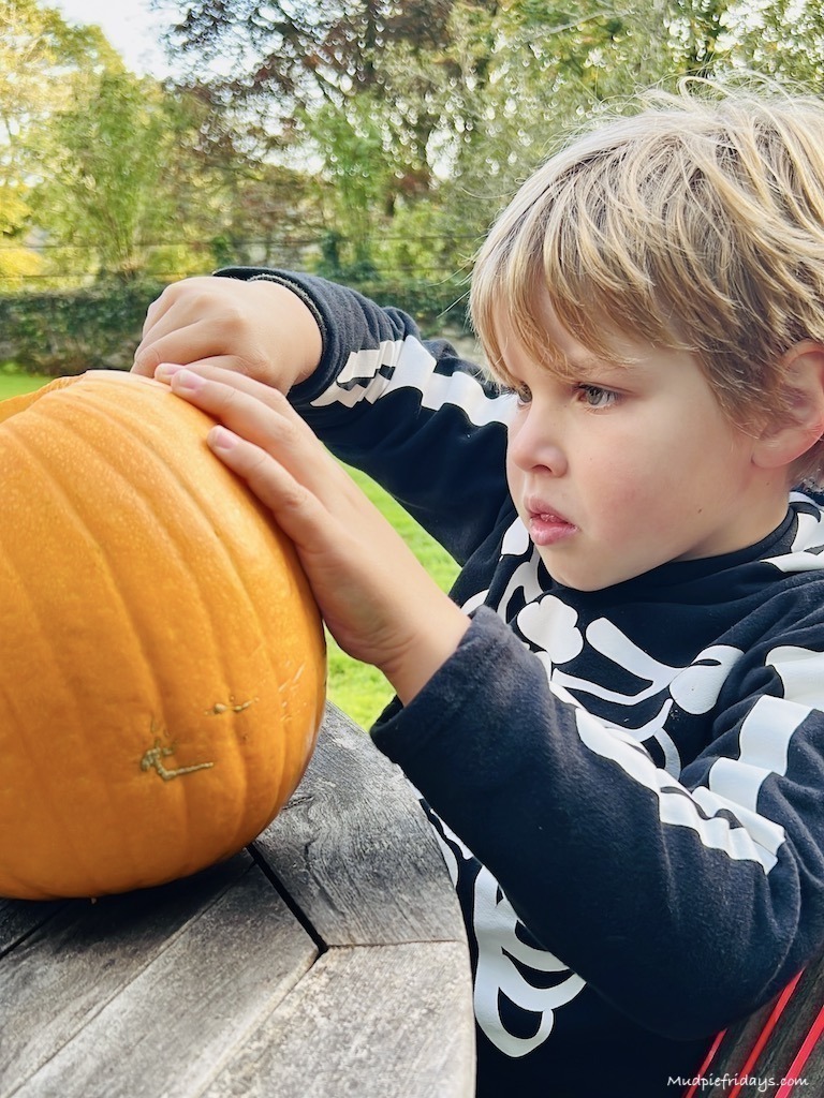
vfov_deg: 56.8
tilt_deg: -18.6
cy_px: 549
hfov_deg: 44.2
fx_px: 1016
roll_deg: +2.2
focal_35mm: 32
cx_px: 412
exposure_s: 1/129
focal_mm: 5.7
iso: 32
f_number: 1.5
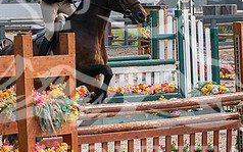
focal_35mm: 398
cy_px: 70
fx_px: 2637
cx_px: 84
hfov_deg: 5.3
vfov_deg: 3.3
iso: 500
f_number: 5.6
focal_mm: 160
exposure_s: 1/1000
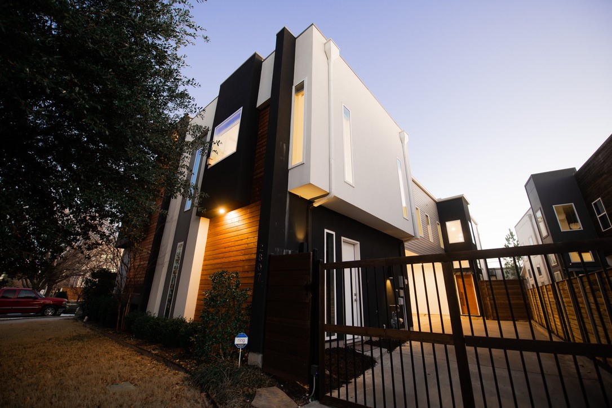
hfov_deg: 104.3
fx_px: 238
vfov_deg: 81.2
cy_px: 204
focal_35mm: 14
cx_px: 306
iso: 100
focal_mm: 14
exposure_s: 1/3
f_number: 3.2
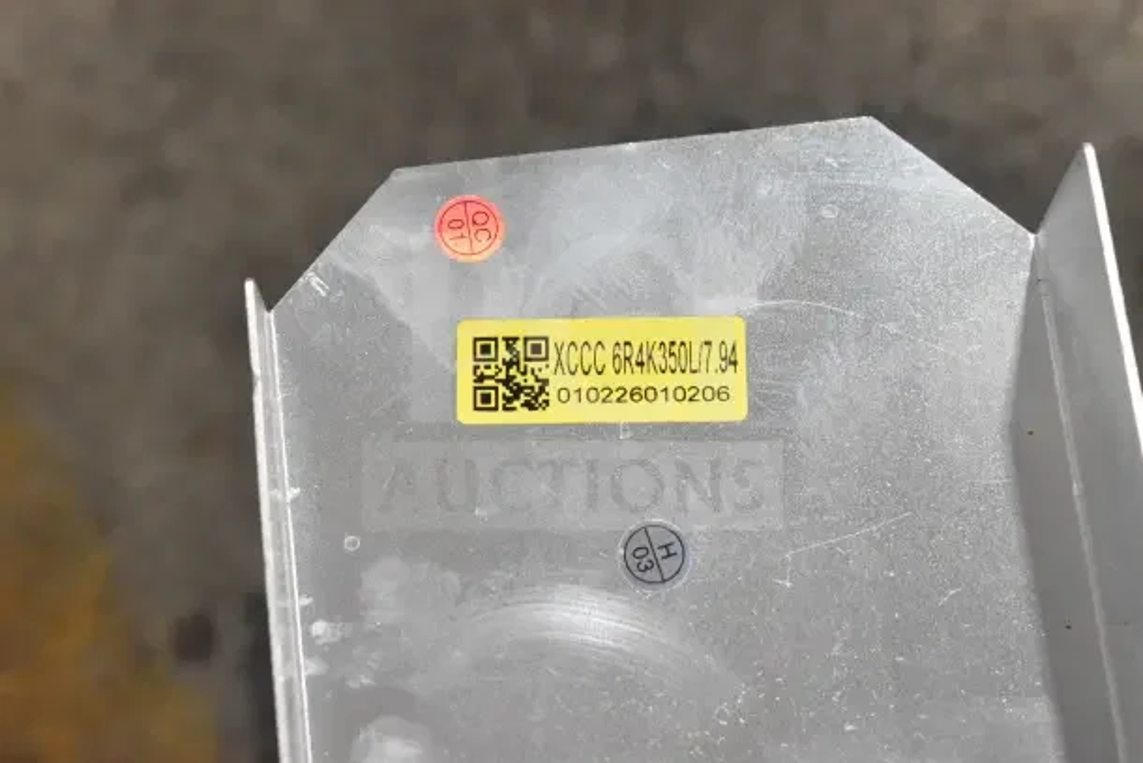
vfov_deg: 16.6
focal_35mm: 82
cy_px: 382
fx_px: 2620
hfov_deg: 24.6
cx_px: 572
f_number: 7.1
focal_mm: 55
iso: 6400
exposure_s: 1/200
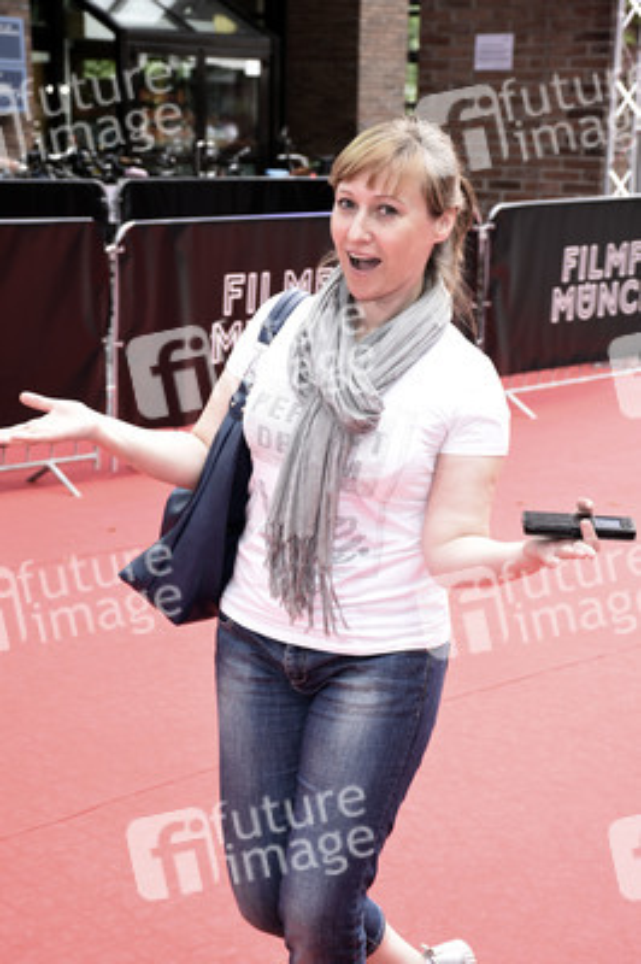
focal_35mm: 72
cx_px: 320
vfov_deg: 28.1
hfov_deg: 18.9
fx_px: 1926
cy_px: 482
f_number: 6.3
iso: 160
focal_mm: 48
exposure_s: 1/60
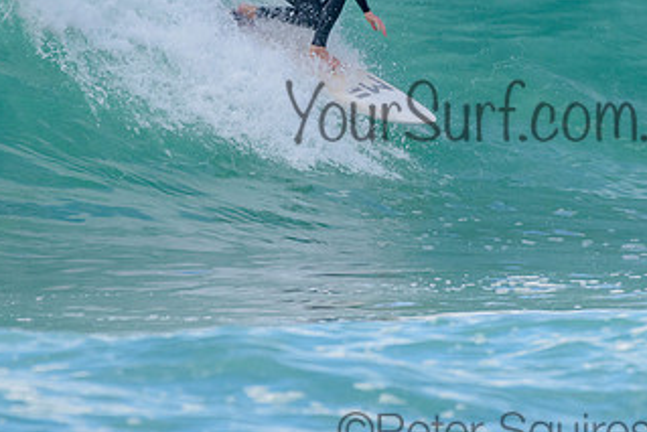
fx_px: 20029
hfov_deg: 1.9
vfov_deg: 1.2
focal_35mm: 1114
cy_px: 51
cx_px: 362
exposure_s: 1/2000
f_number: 5.6
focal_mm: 500
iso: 450
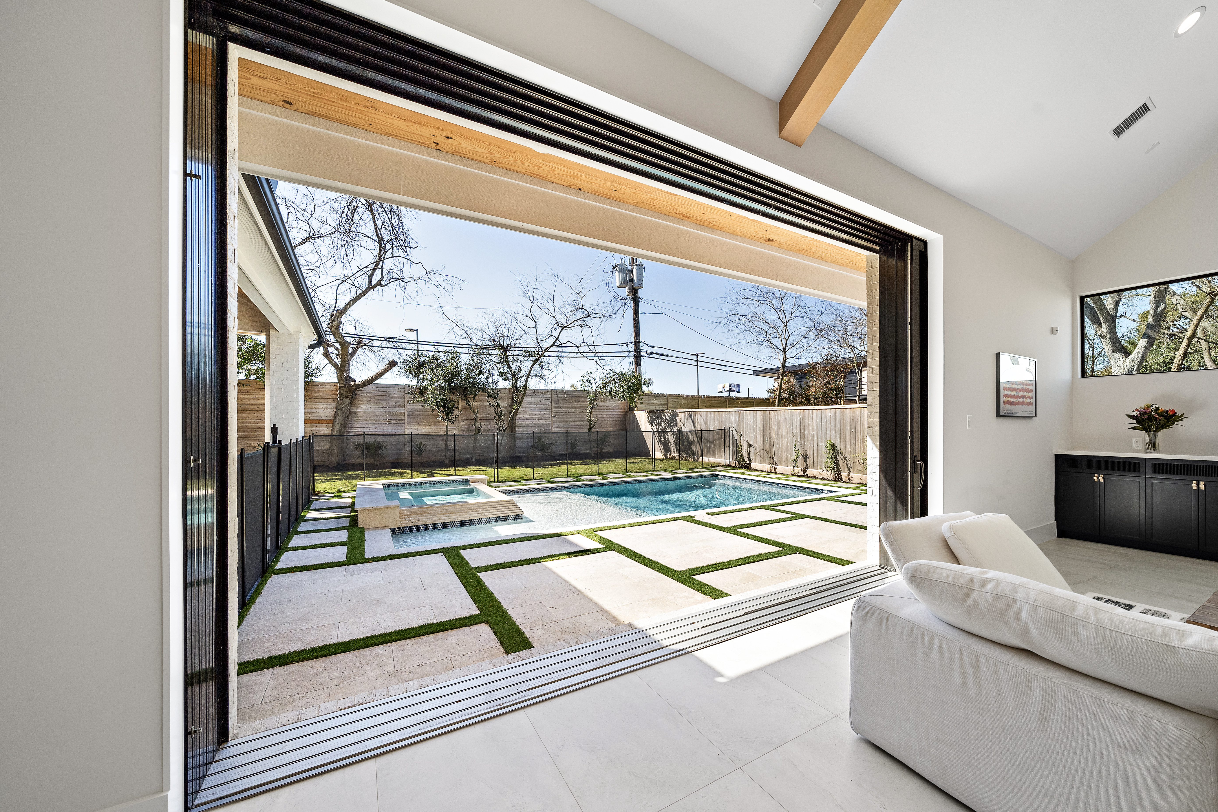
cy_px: 425
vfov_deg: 85.4
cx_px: 652
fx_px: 440
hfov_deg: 108.2
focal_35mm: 13
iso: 640
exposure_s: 1/100
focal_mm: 12
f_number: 8
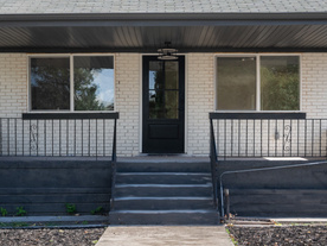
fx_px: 633
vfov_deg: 21.9
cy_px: 103
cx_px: 159
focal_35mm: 67
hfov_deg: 29.0
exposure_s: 1/500
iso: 800
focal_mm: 30
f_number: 8
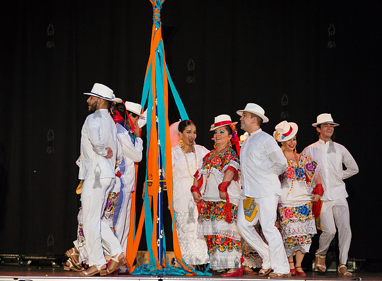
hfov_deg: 15.5
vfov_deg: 11.4
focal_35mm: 128
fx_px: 1406
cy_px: 140
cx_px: 171
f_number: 2.8
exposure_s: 1/800
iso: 4000
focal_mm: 120
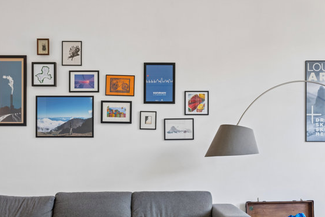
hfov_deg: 44.8
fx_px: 395
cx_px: 156
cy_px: 150
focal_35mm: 44
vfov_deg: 30.4
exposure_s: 1/8
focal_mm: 30.5
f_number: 9
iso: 160
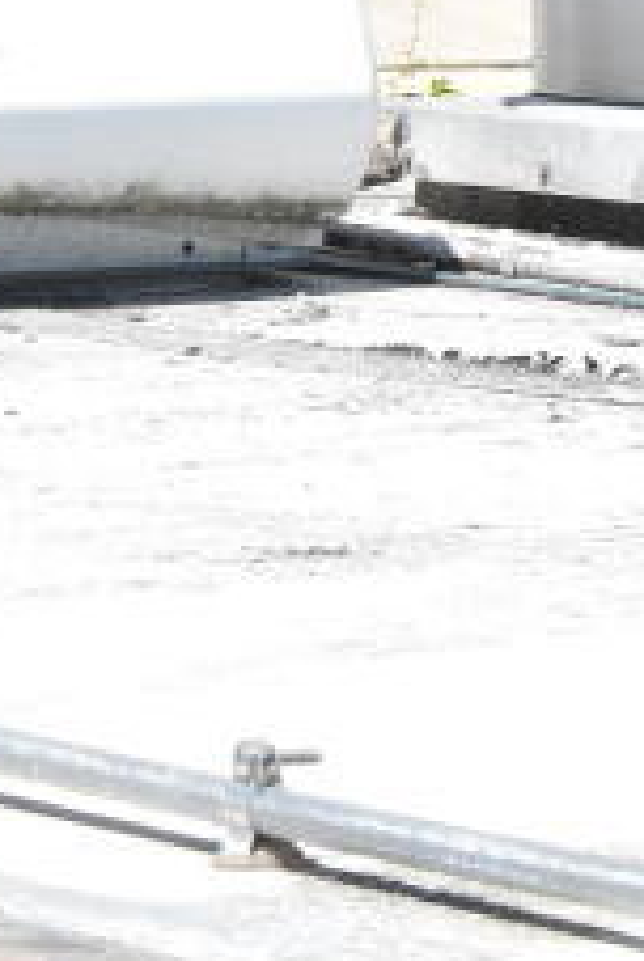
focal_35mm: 332
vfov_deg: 6.1
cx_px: 686
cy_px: -699
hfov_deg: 4.1
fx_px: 8881
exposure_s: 1/800
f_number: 14
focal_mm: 55
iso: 1600
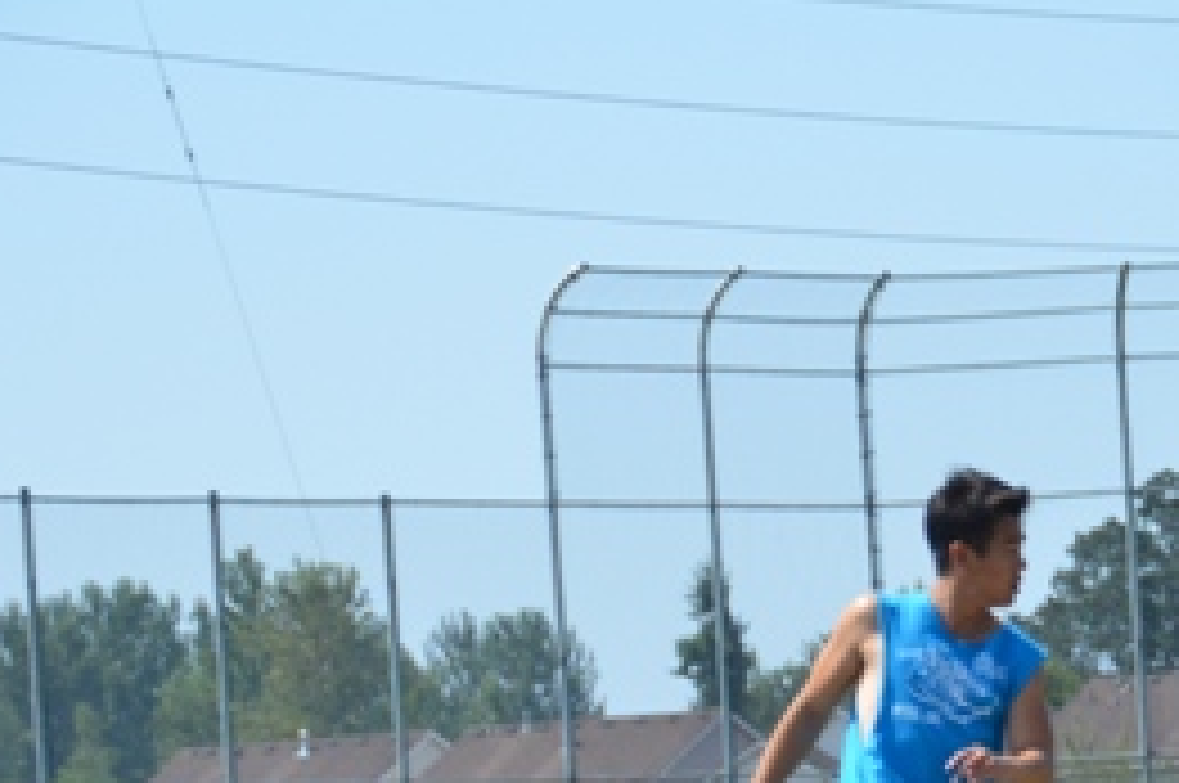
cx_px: 1138
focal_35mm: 384
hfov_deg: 5.4
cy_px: 734
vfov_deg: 3.6
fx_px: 12567
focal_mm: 105
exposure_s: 1/1600
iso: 400
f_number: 5.3
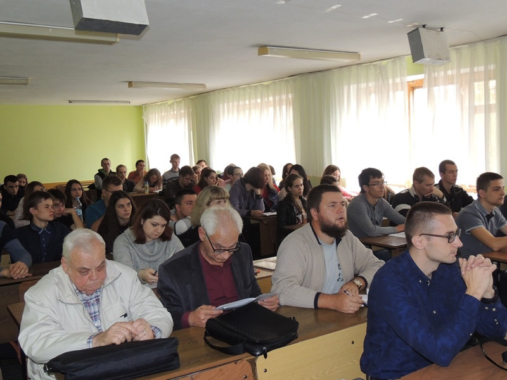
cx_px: 254
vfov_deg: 40.7
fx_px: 513
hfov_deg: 52.6
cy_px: 190
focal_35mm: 35
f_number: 3.3
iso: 400
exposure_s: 1/50
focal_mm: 6.2
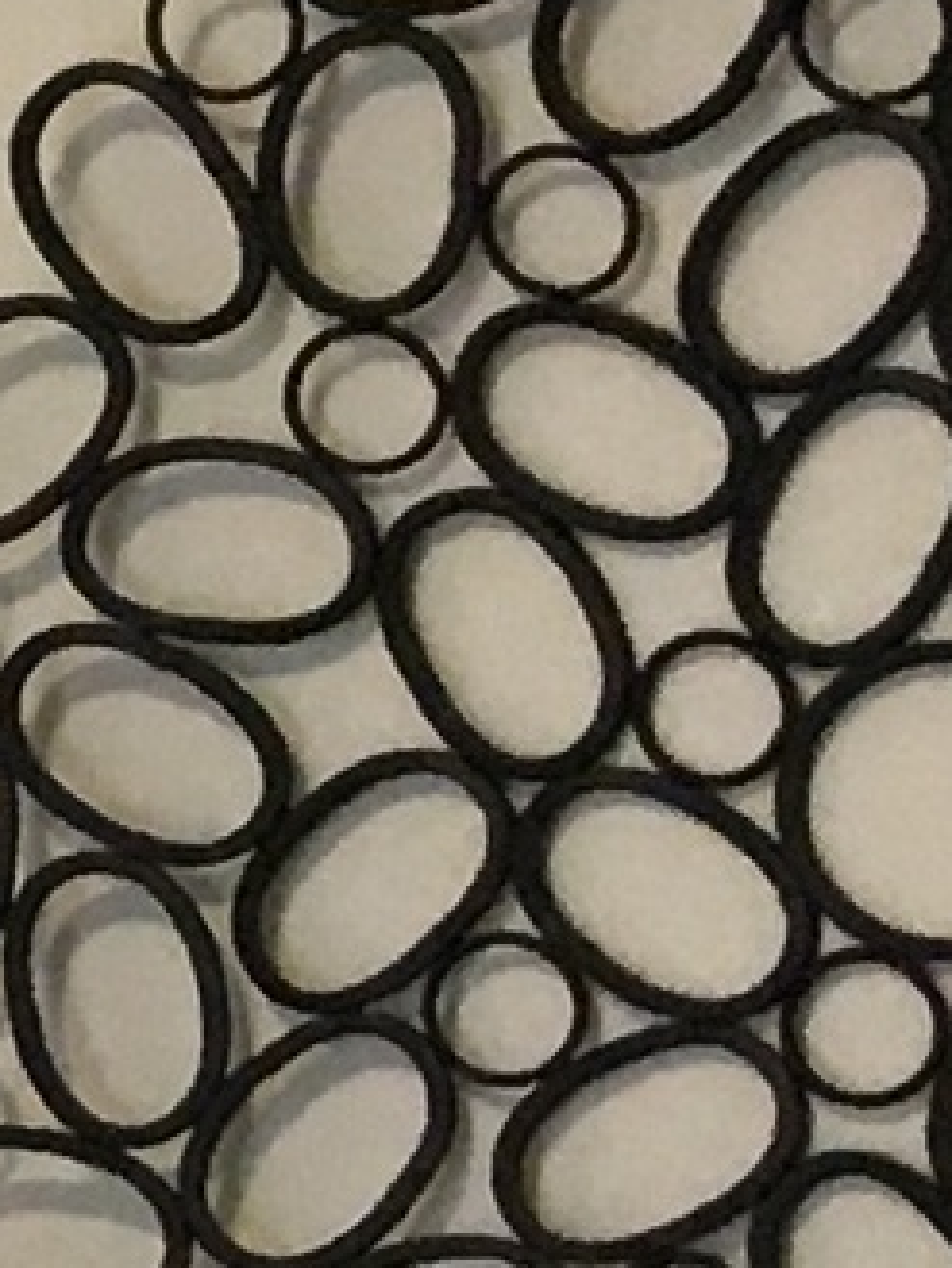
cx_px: -4217
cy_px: 852
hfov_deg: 4.5
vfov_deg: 7.3
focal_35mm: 271
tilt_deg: -2.7
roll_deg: +0.2
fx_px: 9931
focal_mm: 4.15
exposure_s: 1/30
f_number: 2.2
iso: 80
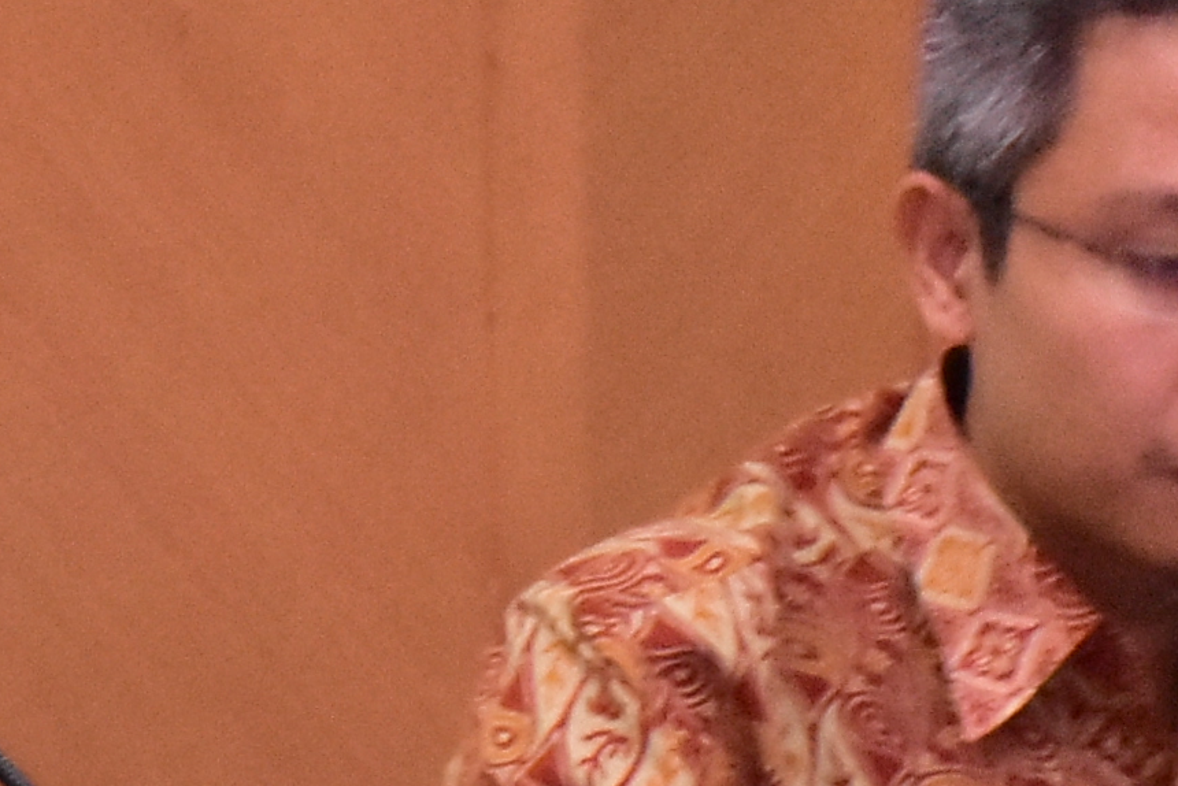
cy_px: 47
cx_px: -1133
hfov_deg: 5.2
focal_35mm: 392
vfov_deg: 3.5
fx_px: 12831
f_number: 4.8
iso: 3600
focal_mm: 50
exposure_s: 1/15
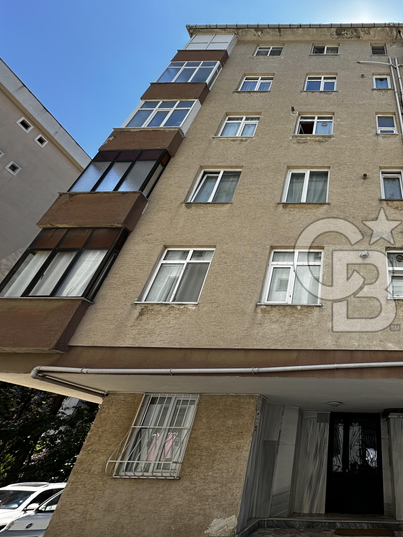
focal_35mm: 19
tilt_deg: +33.3
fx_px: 295
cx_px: 348
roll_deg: -0.7
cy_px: 270
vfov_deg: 84.7
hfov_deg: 60.3
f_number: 2.2
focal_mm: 2.22
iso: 40
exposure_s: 1/682
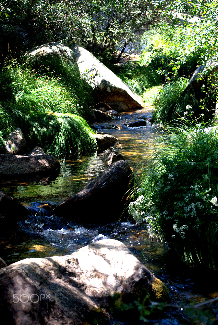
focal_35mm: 82
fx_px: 747
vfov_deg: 24.6
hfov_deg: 16.6
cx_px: 109
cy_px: 162
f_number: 5.6
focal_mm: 55
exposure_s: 1/125
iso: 180
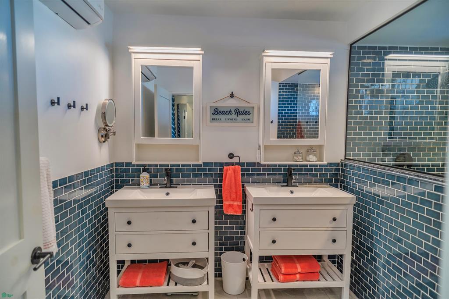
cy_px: 150
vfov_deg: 61.9
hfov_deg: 84.0
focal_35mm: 20
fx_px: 249
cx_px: 224
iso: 640
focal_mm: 20
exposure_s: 1/250
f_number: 2.8
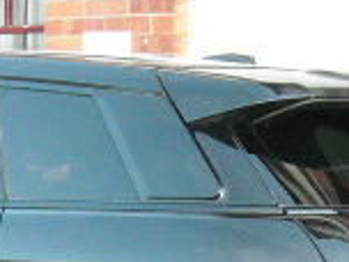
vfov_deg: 9.8
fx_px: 1482
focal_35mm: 147
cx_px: -7
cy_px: 393
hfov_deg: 13.2
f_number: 2.8
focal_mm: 5.7
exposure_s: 1/192
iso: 565
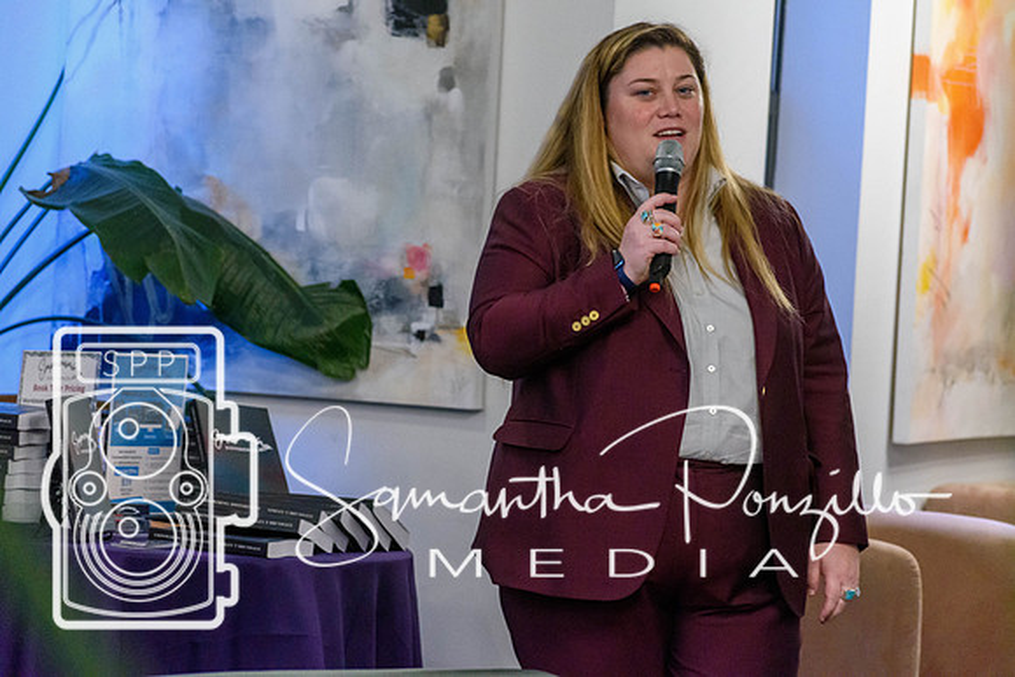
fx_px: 5710
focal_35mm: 202
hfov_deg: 10.2
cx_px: 508
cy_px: 338
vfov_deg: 6.8
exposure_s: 1/125
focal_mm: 135
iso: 2500
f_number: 4.8
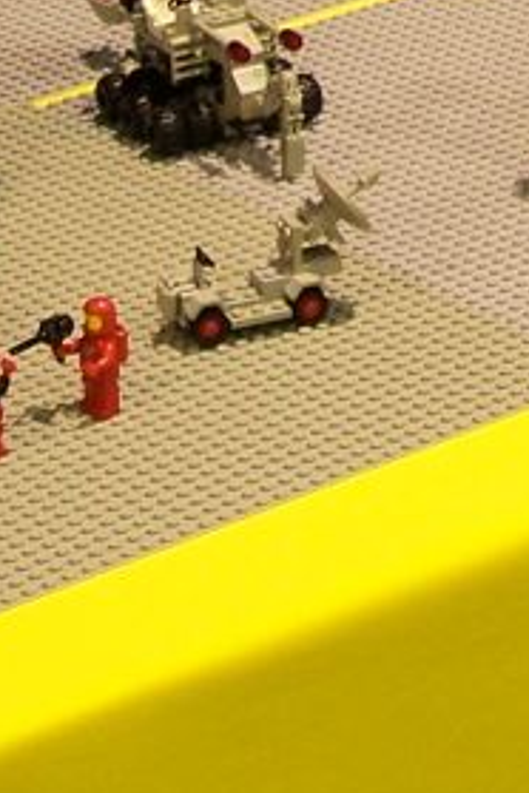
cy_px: -259
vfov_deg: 9.4
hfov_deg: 6.4
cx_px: 700
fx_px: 4717
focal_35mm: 214
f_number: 3.1
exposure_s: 1/4
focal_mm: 9.3
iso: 80
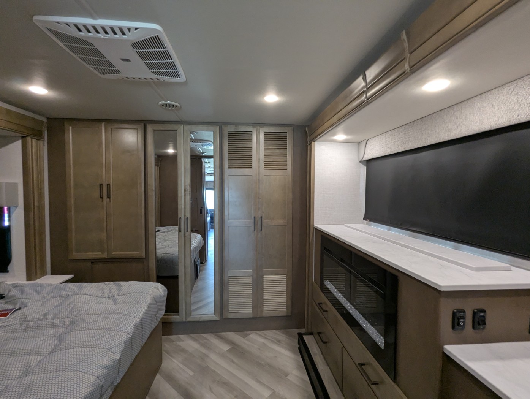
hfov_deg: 94.4
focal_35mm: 16
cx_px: 265
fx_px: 245
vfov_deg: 78.2
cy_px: 200
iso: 252
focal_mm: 2.35
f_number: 2.2
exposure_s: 1/78
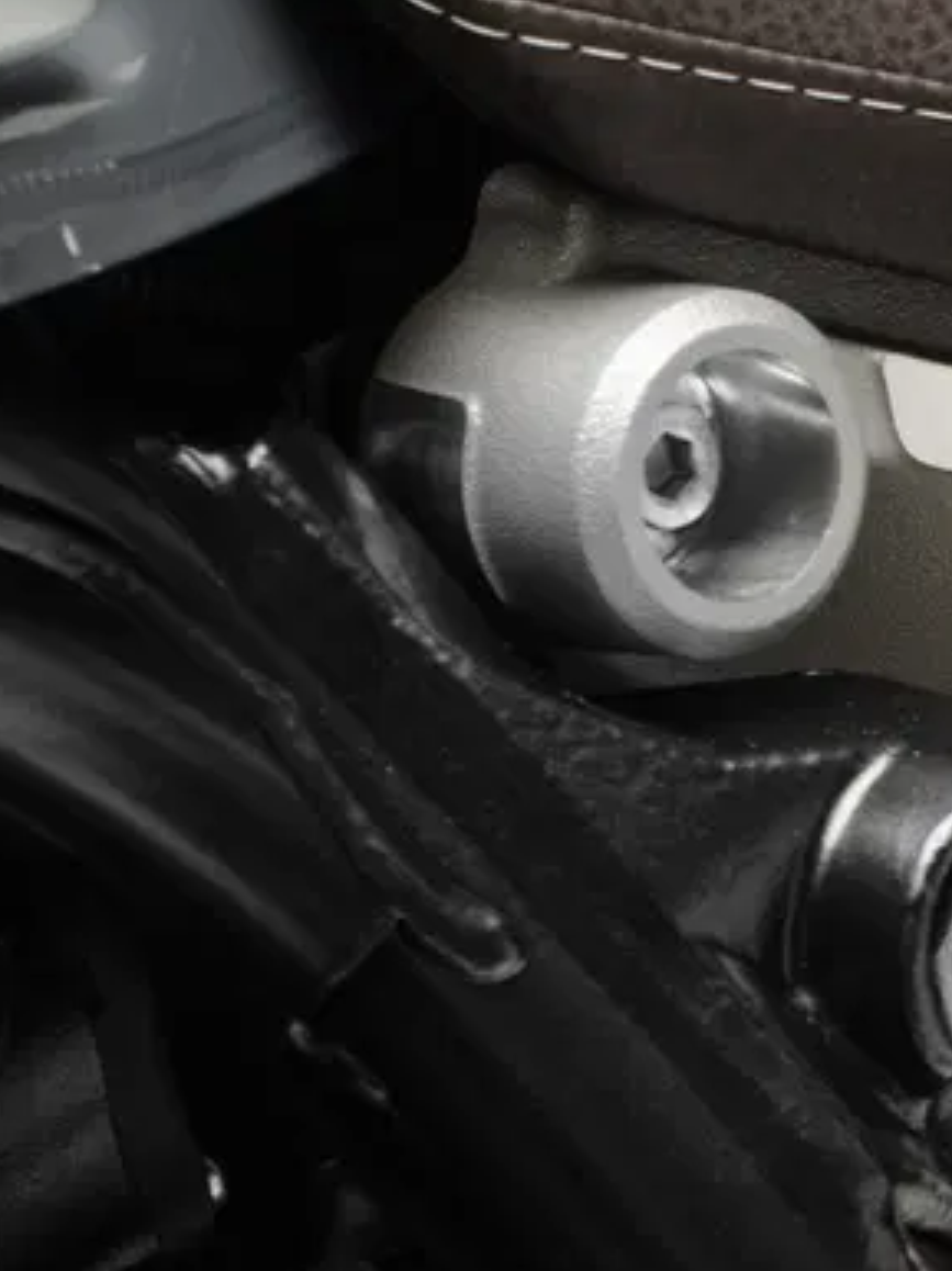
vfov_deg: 8.8
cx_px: 1690
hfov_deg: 6.5
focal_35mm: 224
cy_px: 1266
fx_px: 8223
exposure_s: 1/80
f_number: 7.1
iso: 100
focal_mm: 50
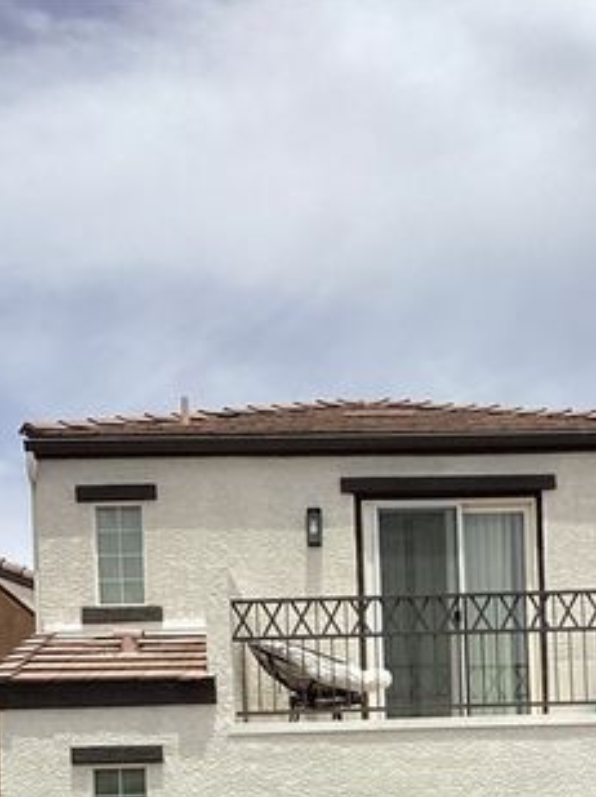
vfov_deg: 26.9
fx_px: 1541
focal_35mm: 67
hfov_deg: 21.5
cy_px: 850
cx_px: 501
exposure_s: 1/2469
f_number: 2.4
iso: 25
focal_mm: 3.3
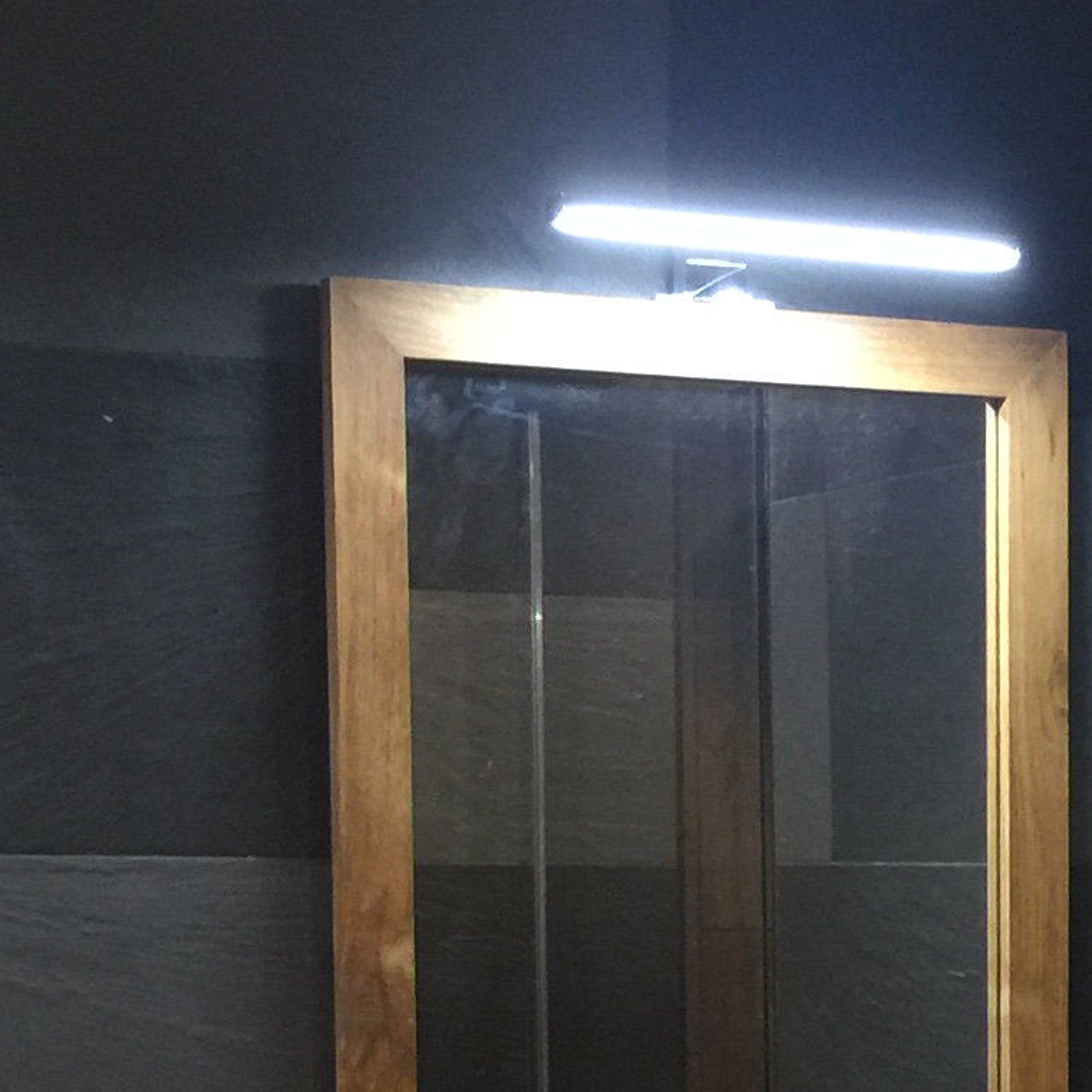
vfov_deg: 15.3
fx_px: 3926
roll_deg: -1.1
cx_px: 1072
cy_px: 1279
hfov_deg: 15.6
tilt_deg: -4.7
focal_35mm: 110
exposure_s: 1/17
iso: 125
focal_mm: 4.15
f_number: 2.2
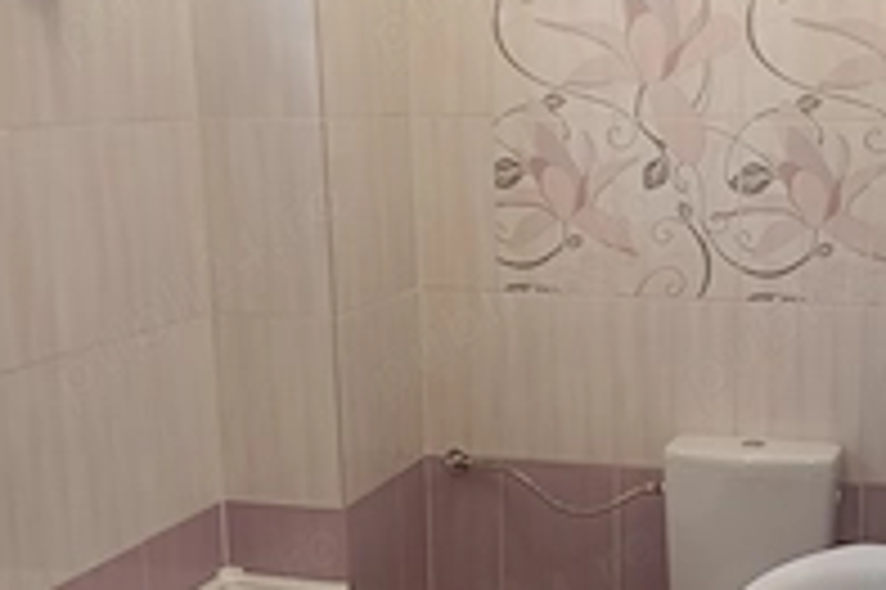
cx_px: 670
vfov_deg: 23.7
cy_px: 365
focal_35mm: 57
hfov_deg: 34.3
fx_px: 1402
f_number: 1.8
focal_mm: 3.98
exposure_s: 1/33.3
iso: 320
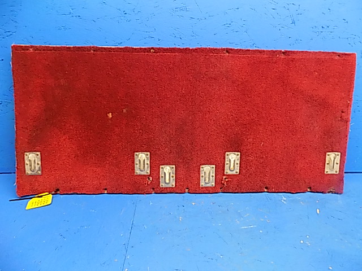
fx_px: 241
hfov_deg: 73.9
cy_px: 136
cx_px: 181
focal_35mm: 23
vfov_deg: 58.9
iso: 160
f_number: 3.1
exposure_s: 1/30
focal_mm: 4
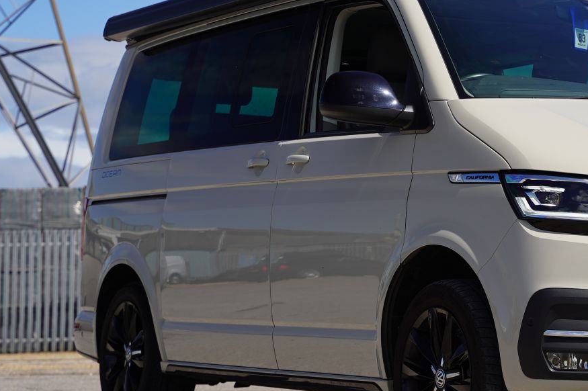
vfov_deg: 10.7
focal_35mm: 128
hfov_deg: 15.8
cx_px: 528
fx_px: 2089
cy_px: 180
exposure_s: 1/500
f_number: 5
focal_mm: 70
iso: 100
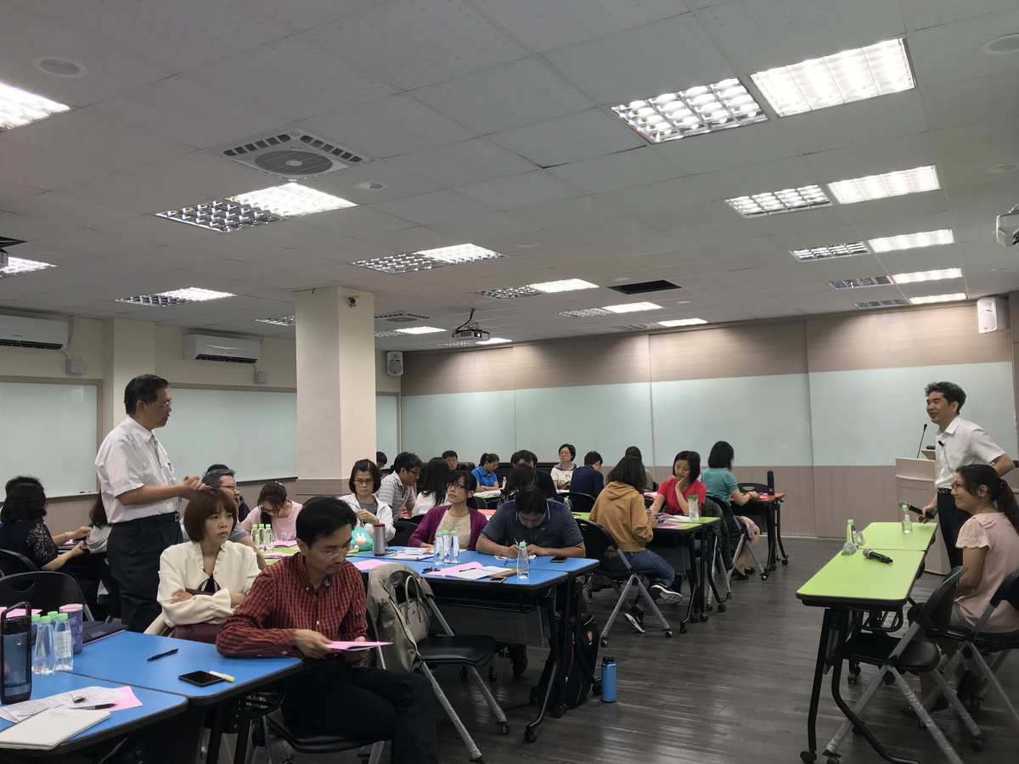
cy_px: 382
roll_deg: +2.0
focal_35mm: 28
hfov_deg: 63.4
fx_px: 824
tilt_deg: +3.1
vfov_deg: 49.7
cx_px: 510
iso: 20
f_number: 1.8
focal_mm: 3.99
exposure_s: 1/40
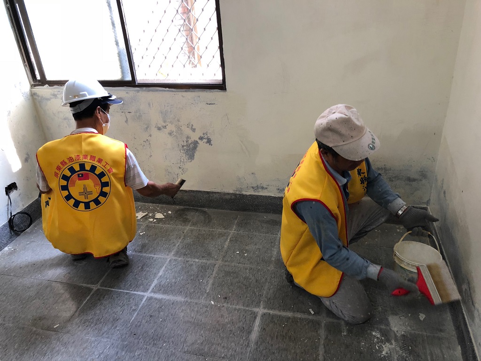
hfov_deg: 63.4
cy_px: 180
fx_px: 389
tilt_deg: -27.2
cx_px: 240
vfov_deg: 49.7
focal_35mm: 28
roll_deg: +3.8
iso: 32
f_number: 1.8
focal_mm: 3.99
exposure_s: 1/30
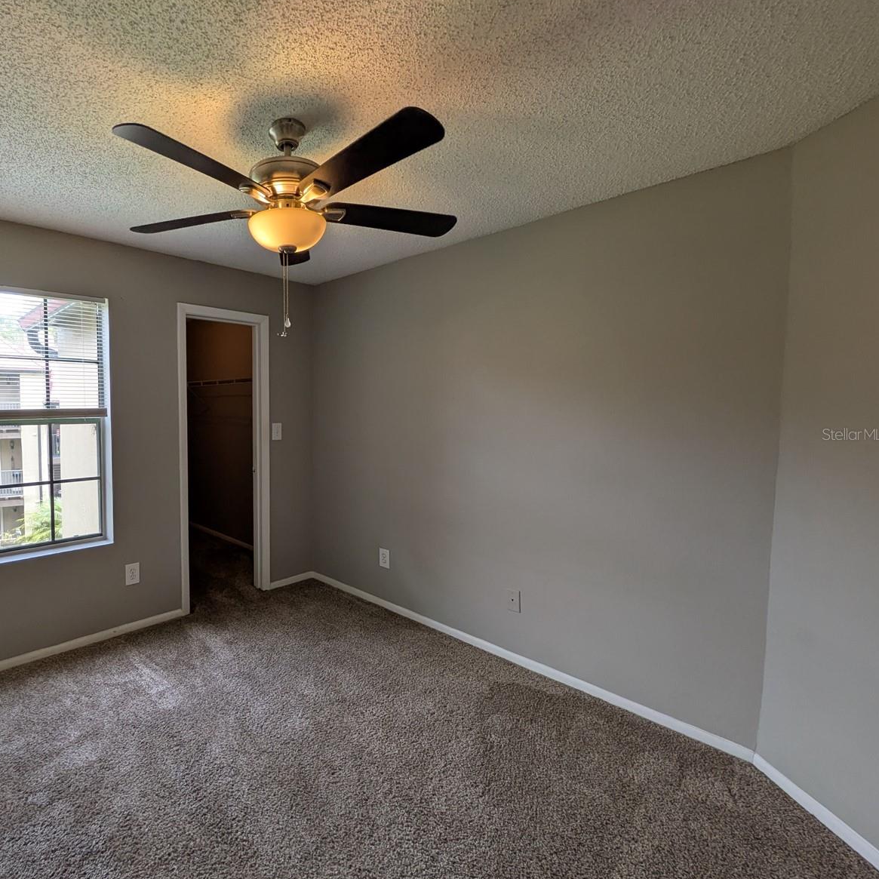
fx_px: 488
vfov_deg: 84.0
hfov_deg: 81.0
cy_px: 434
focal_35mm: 17
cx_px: 290
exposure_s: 1/184
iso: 64
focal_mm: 1.83
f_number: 2.2
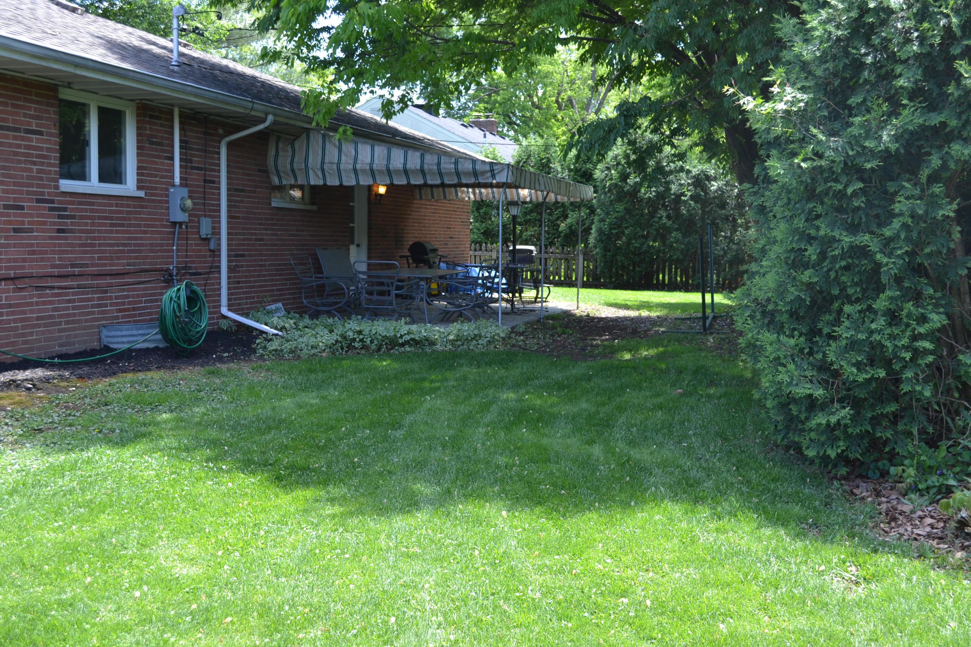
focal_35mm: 39
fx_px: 1052
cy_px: 324
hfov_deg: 49.6
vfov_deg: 34.2
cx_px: 486
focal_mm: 26
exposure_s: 1/125
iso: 220
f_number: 5.6
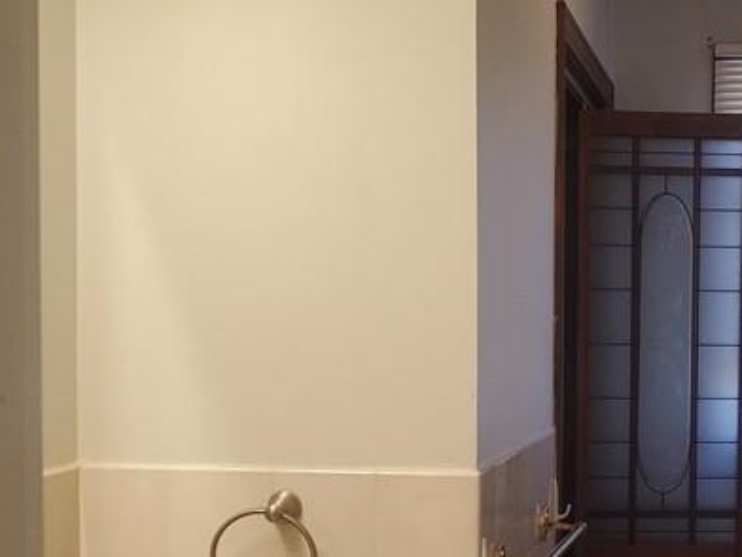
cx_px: 680
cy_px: 409
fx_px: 1458
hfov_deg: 27.4
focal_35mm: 68
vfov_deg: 21.5
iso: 160
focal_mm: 4.3
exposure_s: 1/60
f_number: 2.4
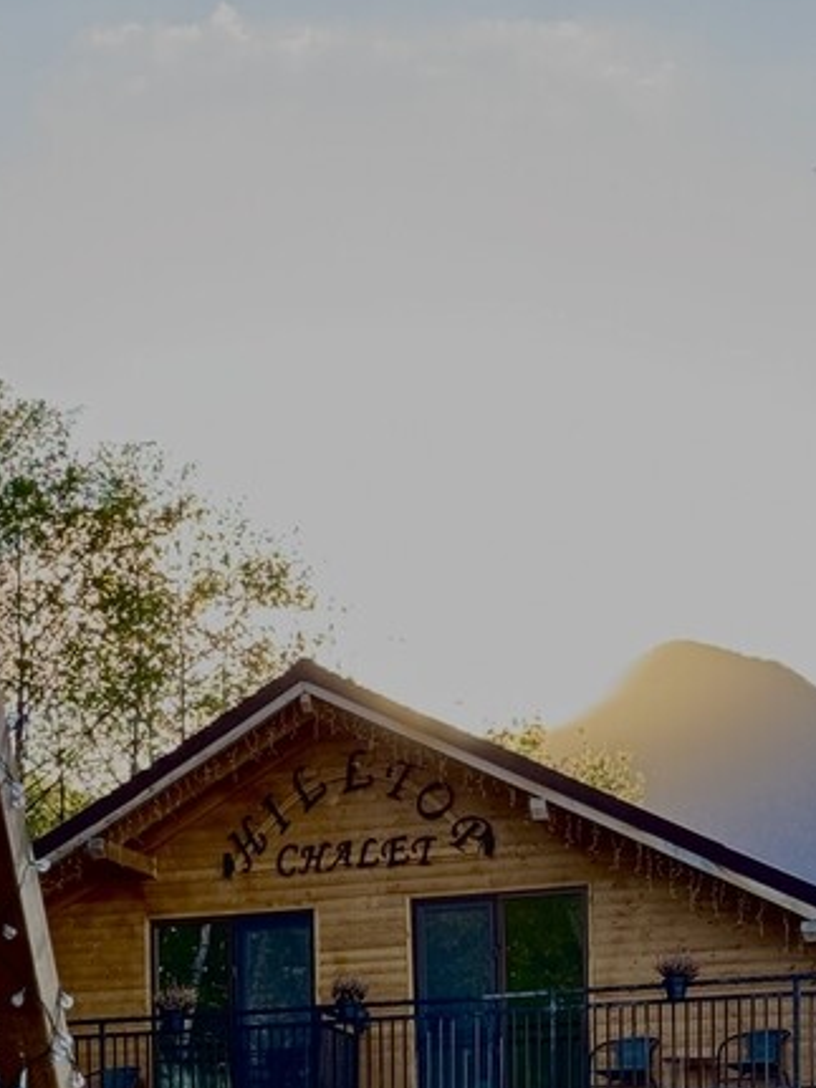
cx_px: 63
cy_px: 1267
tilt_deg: +2.2
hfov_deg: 12.9
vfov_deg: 16.6
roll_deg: +0.5
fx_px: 3585
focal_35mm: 114
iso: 64
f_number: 1.78
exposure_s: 1/304
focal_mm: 6.76
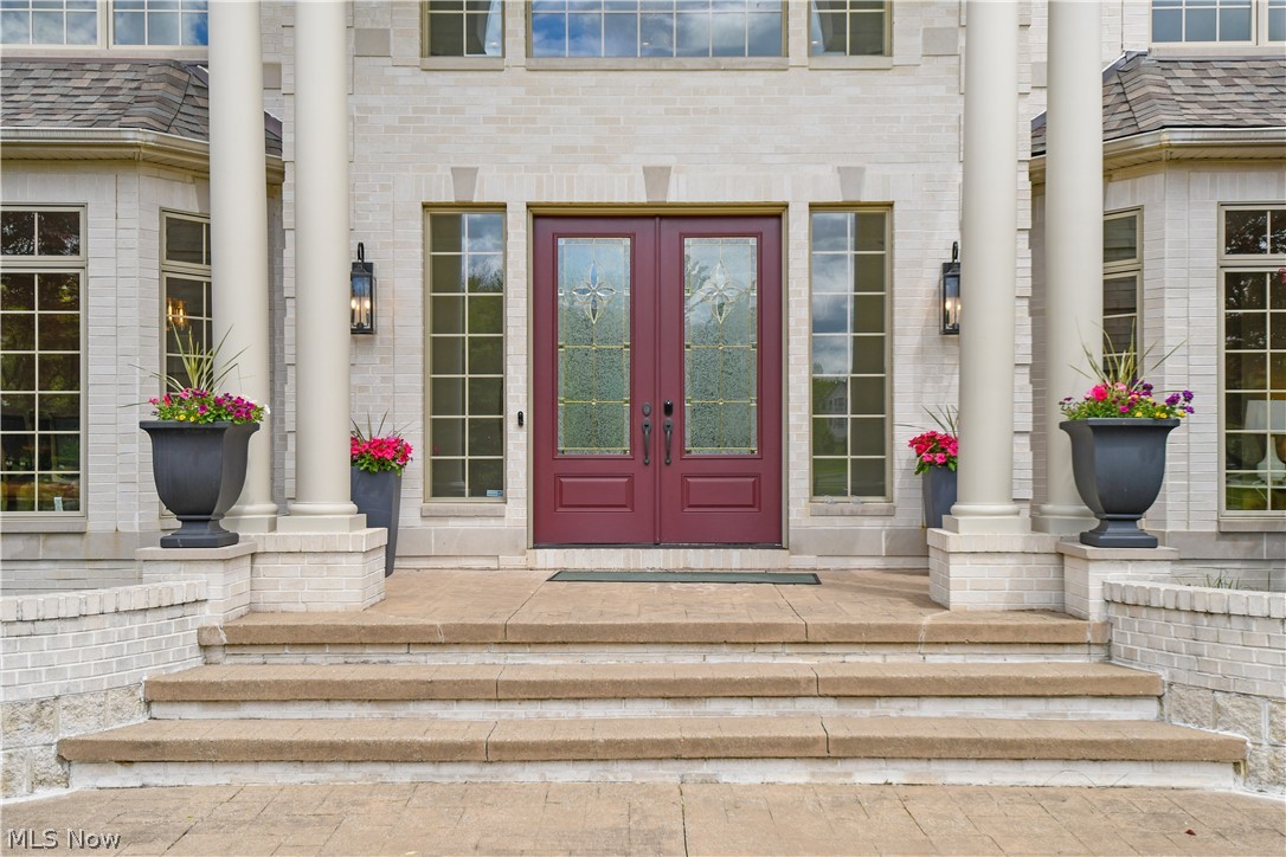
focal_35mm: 33
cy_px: 428
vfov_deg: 40.0
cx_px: 643
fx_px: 1179
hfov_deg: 57.2
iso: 100
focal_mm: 22
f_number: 7.1
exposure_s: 1/200
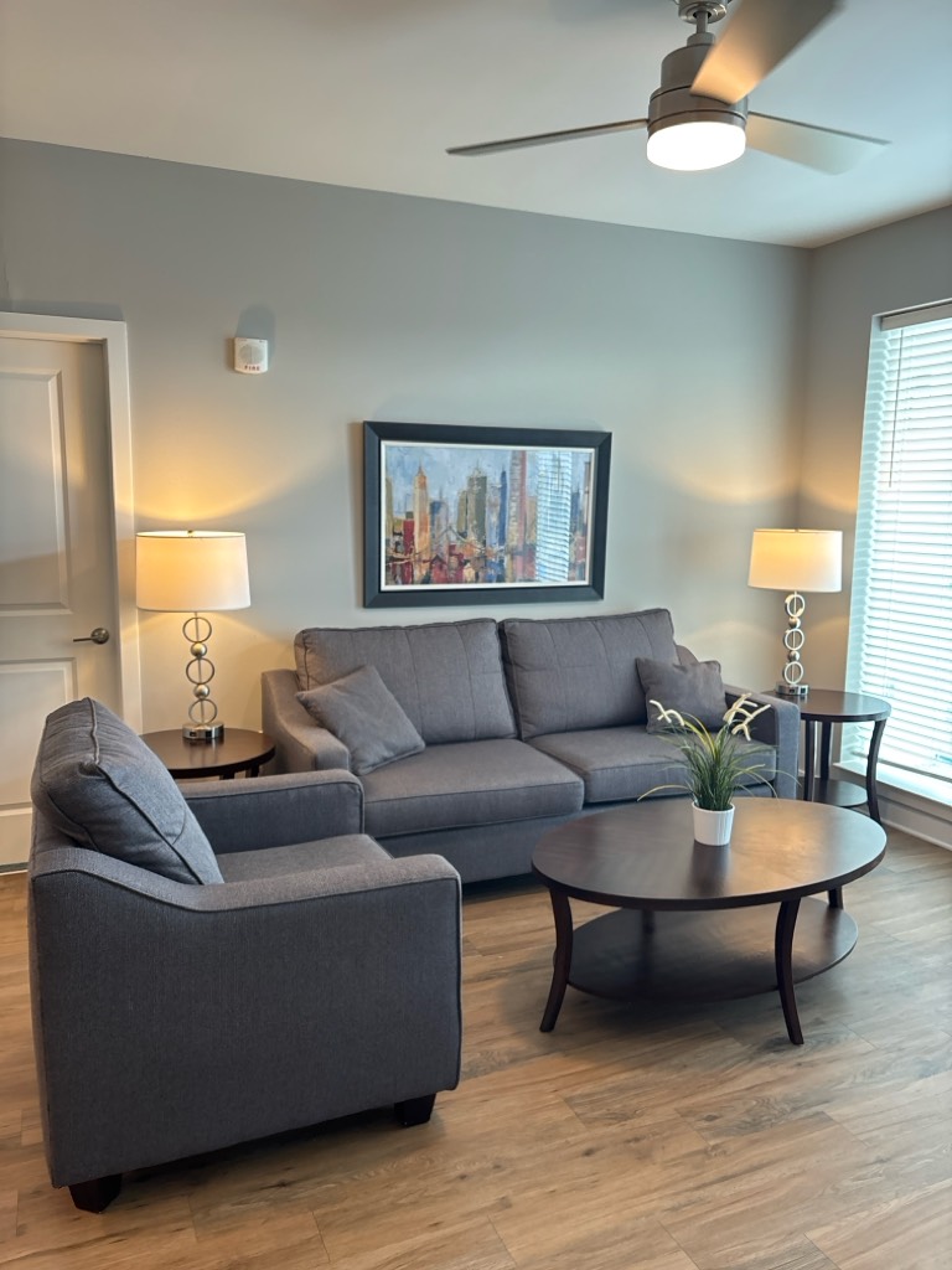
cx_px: 476
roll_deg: -2.5
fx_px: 953
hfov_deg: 53.1
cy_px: 635
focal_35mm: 26
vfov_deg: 67.3
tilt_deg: -8.2
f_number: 1.6
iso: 320
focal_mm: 5.96
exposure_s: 1/60
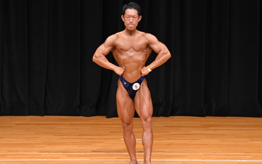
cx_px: 138
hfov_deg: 6.4
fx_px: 2342
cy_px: 79
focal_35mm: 328
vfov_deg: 4.0
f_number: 5.6
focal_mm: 190
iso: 4000
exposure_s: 1/400
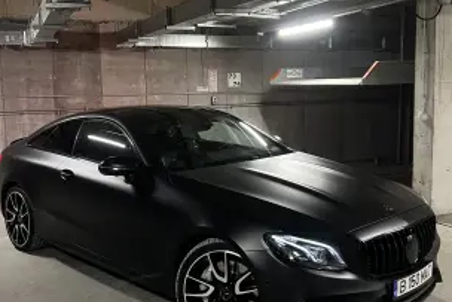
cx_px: 225
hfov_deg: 58.7
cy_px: 153
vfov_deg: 41.2
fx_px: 402
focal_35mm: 32
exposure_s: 1/50
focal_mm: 5.7
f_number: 1.5
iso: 320
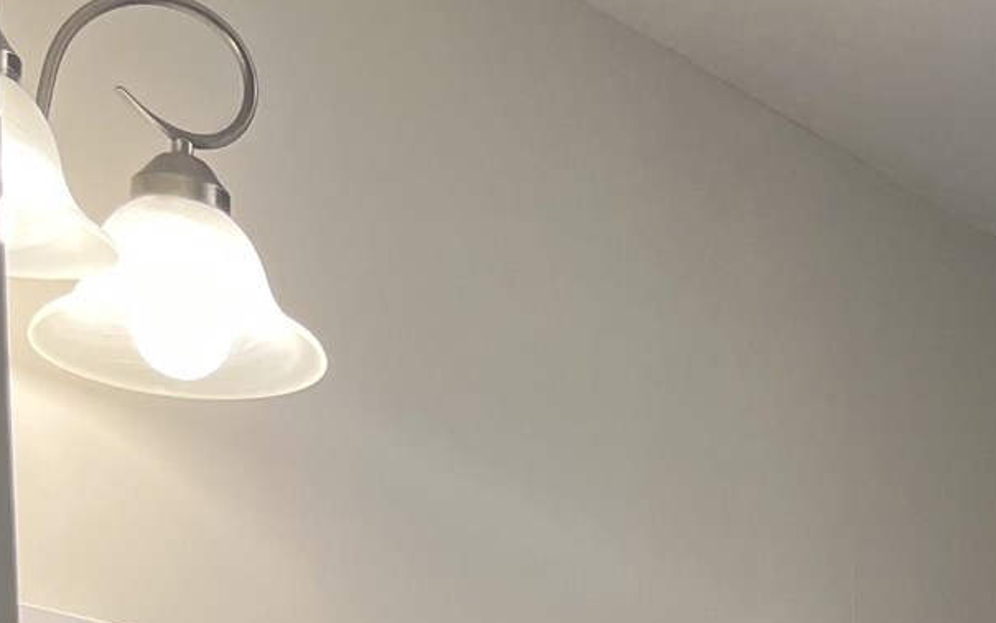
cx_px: 981
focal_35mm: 105
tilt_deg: -7.2
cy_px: 1541
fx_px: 2850
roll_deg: -0.9
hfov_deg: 19.3
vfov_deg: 10.5
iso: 80
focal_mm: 5.1
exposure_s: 1/120
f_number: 1.6
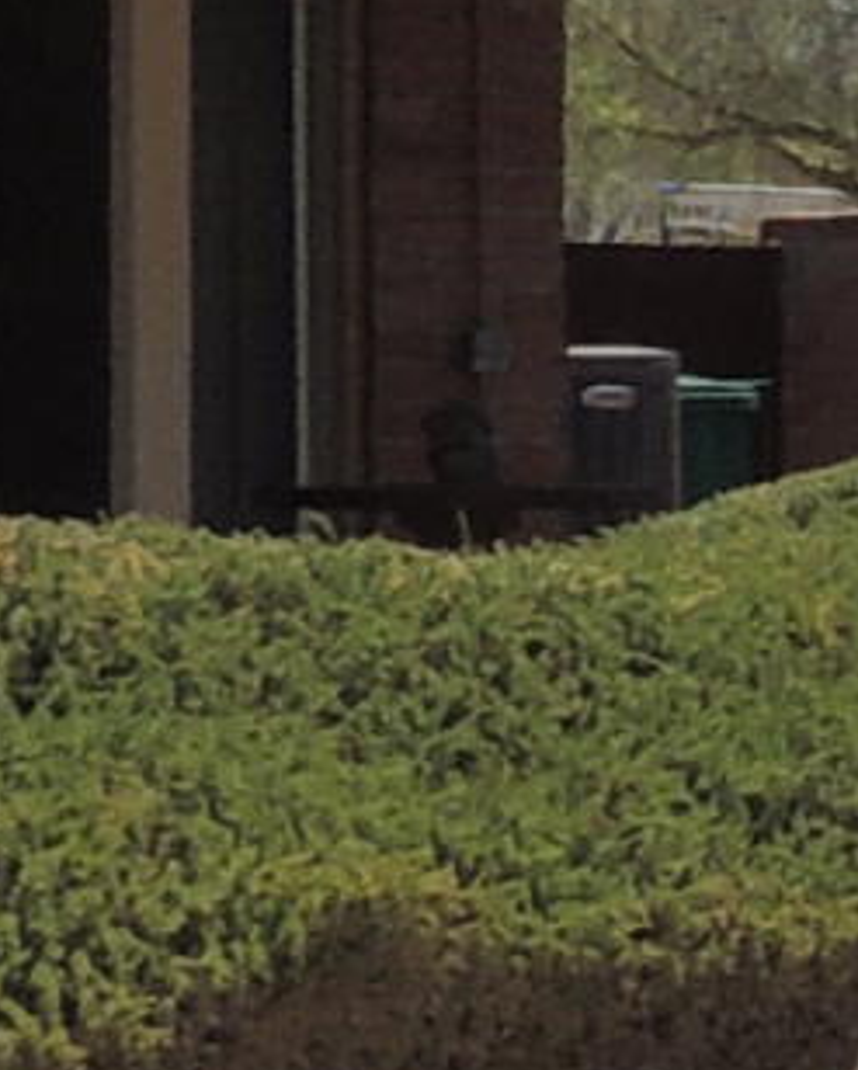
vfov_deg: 7.3
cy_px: 250
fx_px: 8431
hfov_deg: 5.2
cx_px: 3241
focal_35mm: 266
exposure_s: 1/1600
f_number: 3.1
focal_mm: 4.9
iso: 100
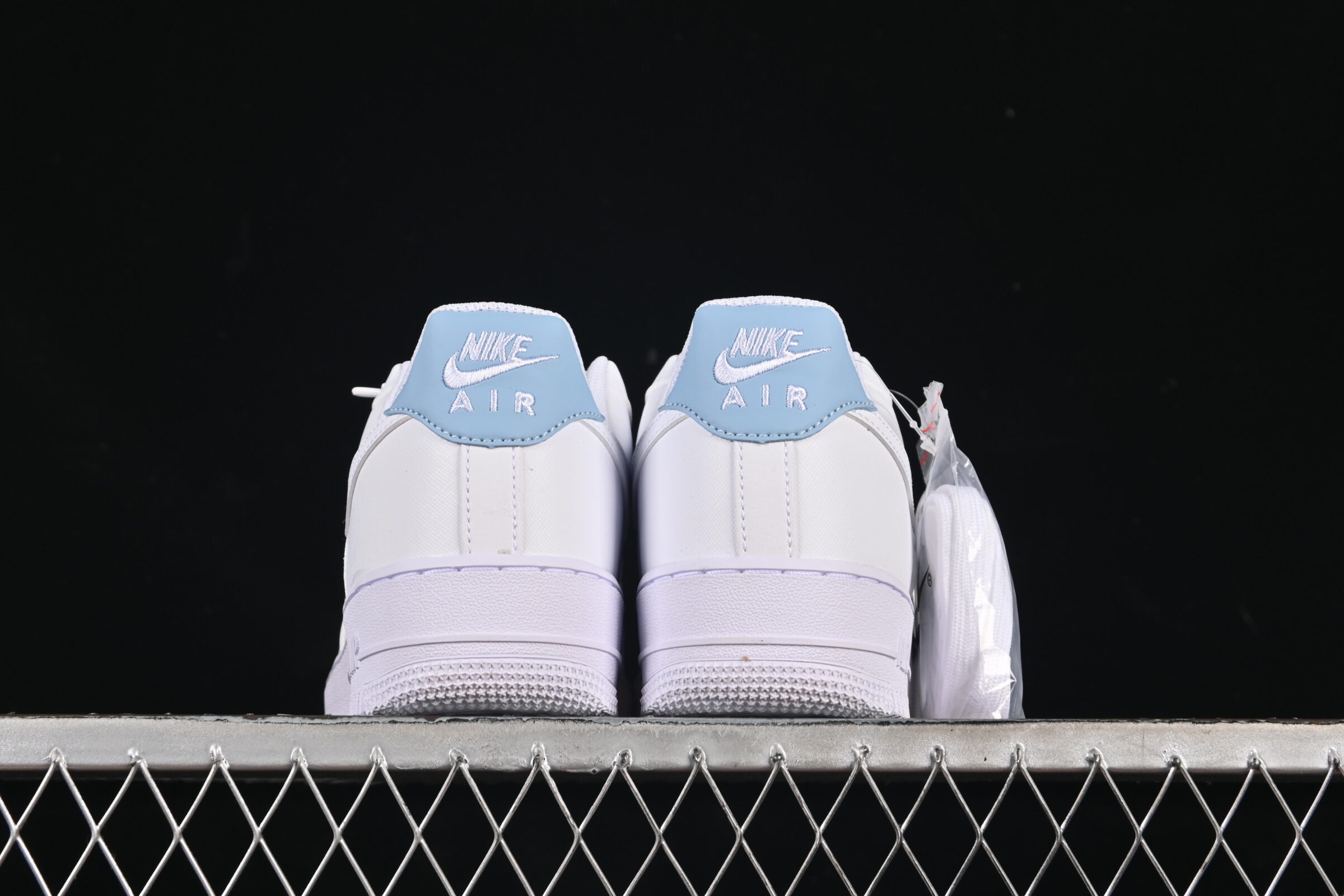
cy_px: 420
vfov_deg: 17.1
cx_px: 631
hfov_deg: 25.4
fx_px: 2986
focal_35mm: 80
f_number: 8
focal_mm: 50
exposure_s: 1/80
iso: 160
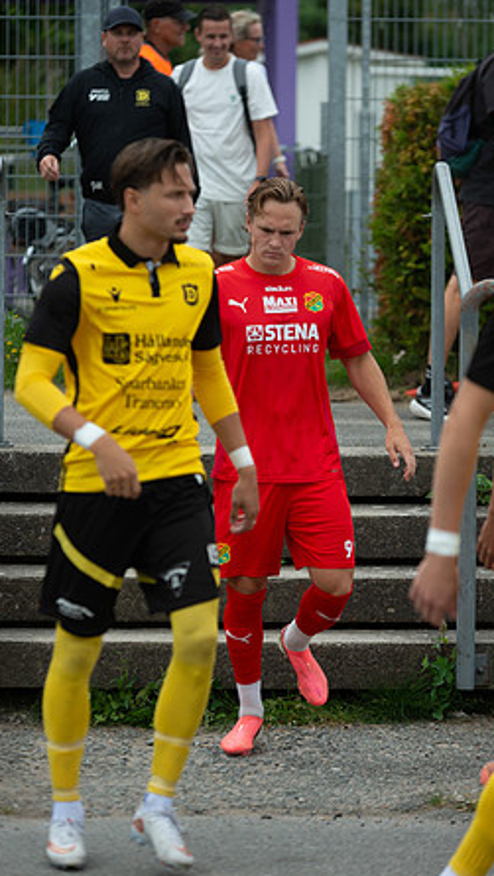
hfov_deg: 8.2
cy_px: 435
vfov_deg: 14.5
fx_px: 3439
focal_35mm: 148
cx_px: 267
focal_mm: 140
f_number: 4
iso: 360
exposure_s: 1/1250
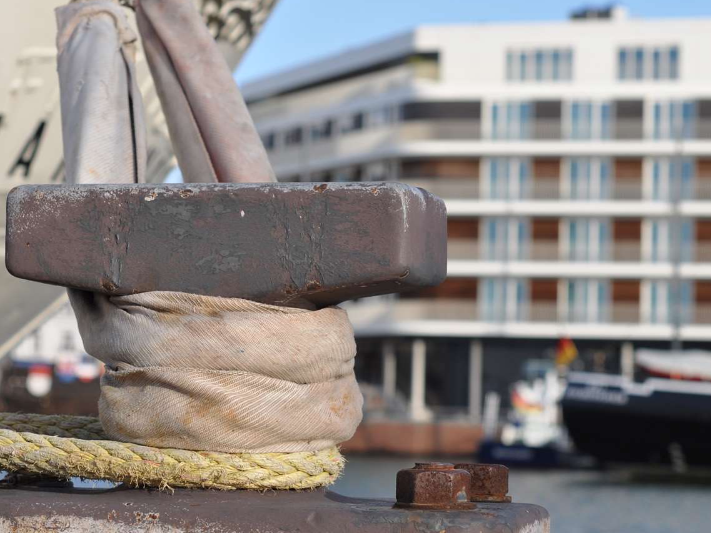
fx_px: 2342
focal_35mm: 114
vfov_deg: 13.0
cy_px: 244
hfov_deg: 17.3
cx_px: 318
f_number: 6.3
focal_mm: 60
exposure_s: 1/640
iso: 200
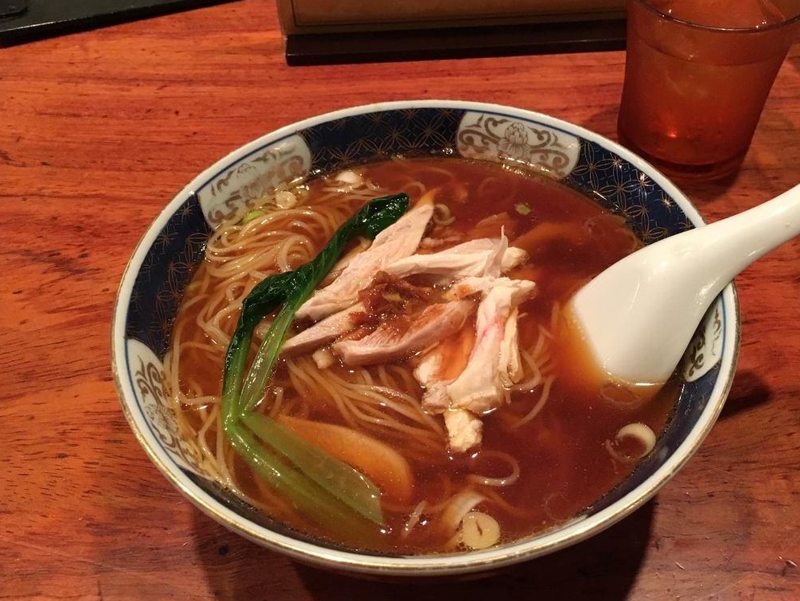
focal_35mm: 35
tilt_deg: -47.3
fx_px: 809
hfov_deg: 52.5
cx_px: 441
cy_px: 290
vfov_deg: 40.7
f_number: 2.2
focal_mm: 4.15
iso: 200
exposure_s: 1/30
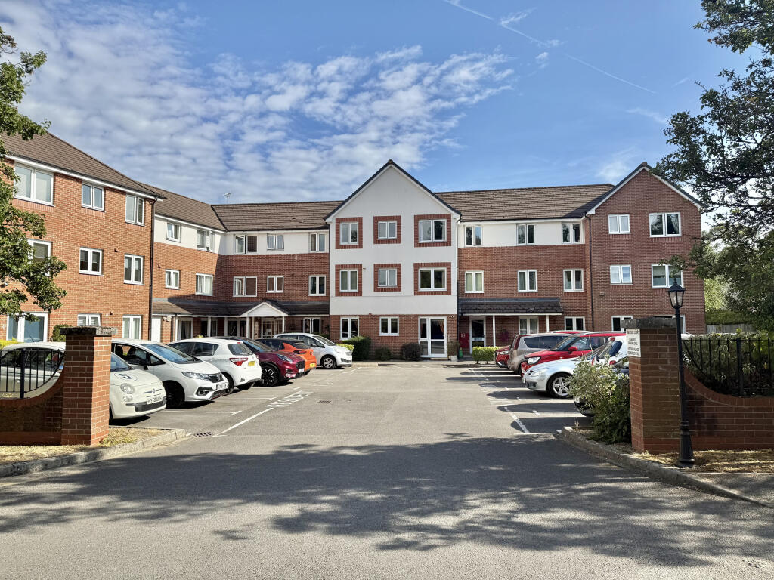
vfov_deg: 56.8
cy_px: 290
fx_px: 537
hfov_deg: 71.6
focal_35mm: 24
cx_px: 387
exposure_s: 1/4405
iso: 80
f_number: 1.78
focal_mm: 6.76
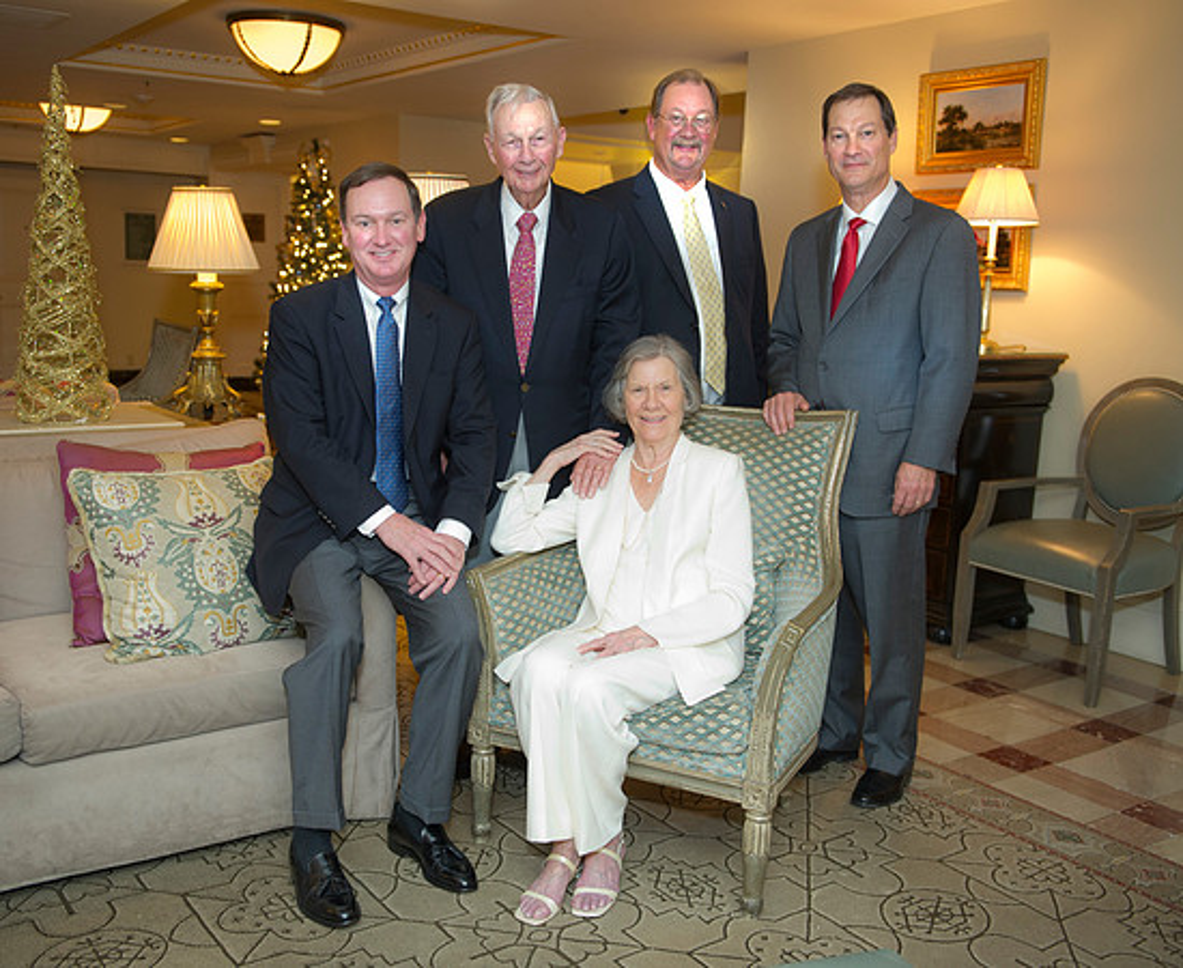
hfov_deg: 48.8
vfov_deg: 40.7
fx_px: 1304
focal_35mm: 37
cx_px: 551
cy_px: 479
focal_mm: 32
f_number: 3.2
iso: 1250
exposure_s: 1/60
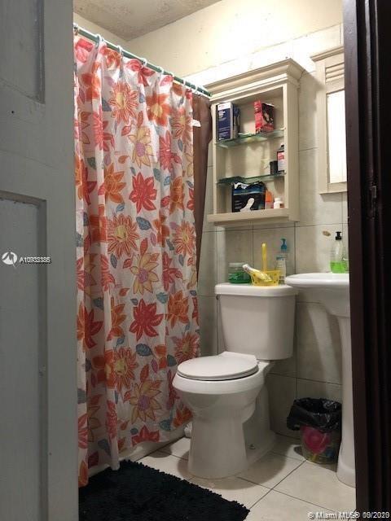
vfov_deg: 63.4
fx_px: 422
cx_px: 196
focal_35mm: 28
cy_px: 260
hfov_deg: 49.7
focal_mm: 4
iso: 100
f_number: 1.8
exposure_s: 1/5
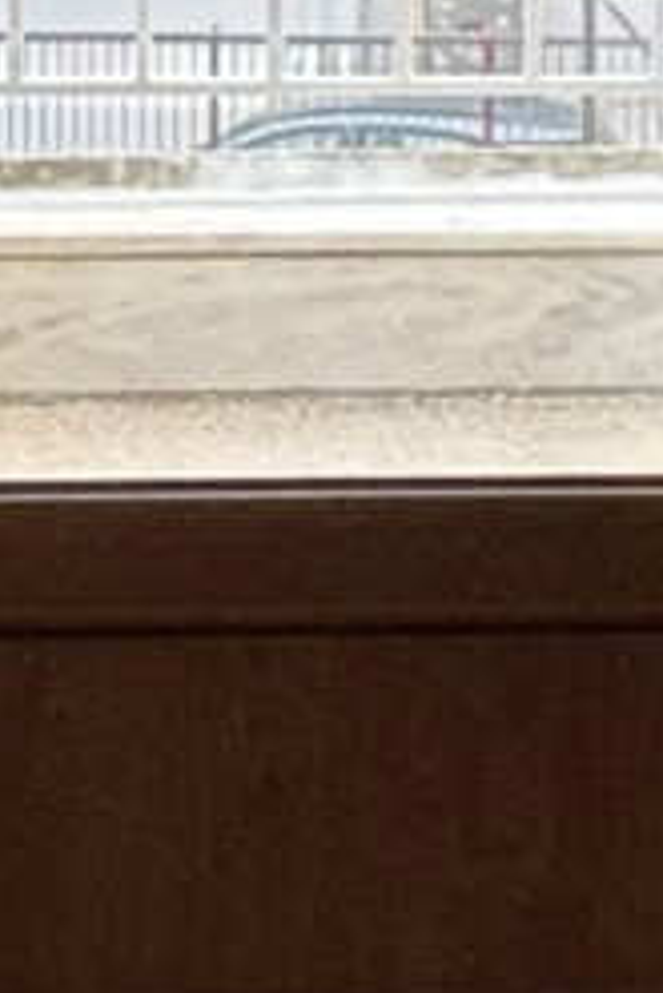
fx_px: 10703
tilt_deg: -1.3
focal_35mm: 388
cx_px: 1728
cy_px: -1049
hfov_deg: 3.5
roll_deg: -0.2
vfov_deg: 5.2
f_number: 1.78
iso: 64
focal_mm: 6.76
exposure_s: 1/248
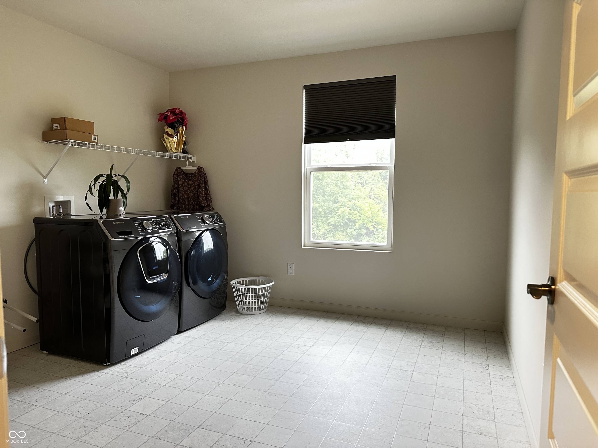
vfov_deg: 56.8
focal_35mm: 24
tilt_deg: -4.8
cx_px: 299
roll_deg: +0.0
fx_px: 415
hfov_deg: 71.6
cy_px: 224
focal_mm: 6.86
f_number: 1.78
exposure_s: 1/60
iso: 500
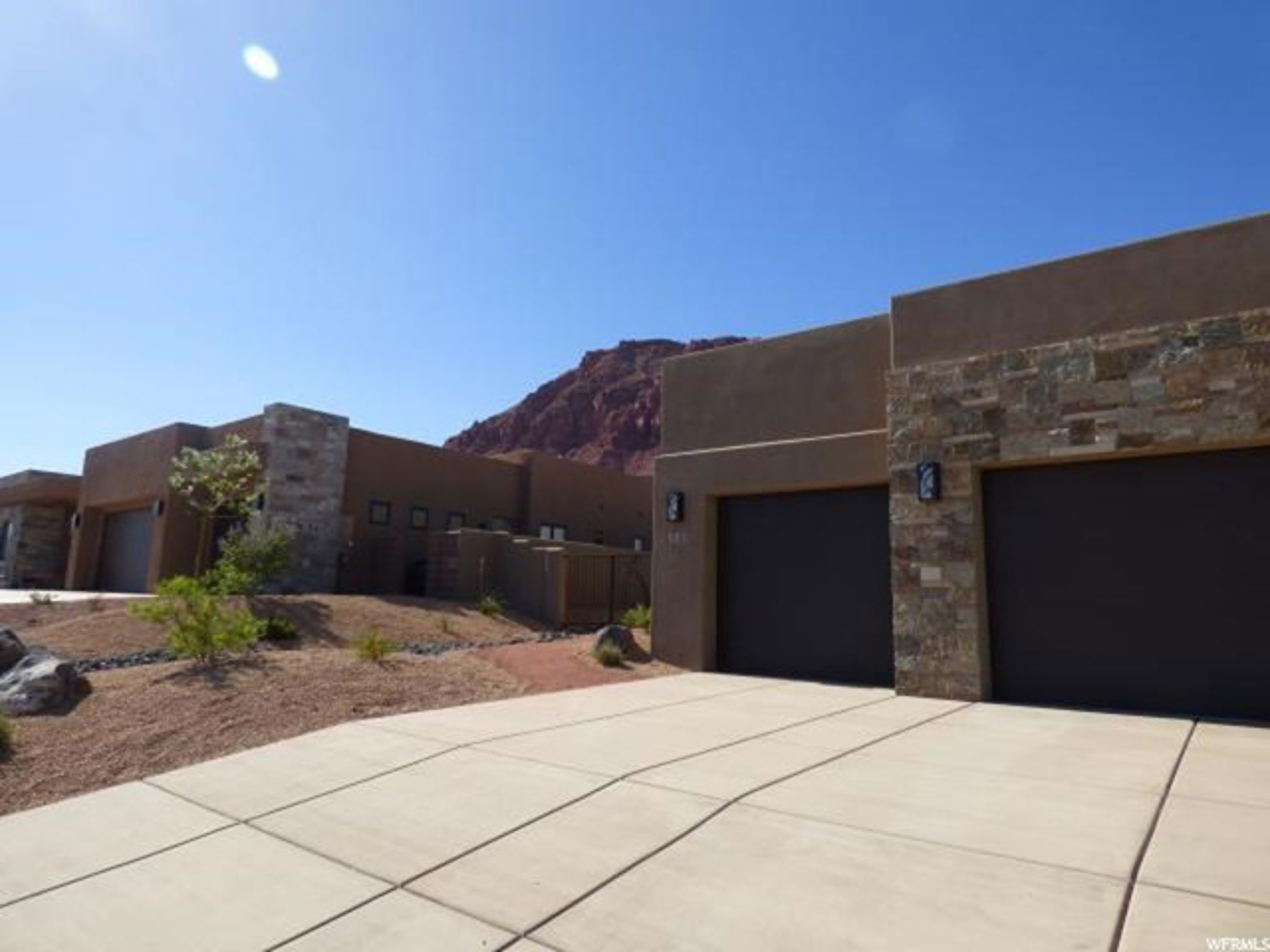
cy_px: 476
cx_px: 635
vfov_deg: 66.0
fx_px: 734
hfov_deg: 81.7
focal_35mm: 20
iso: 100
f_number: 2.8
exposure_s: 1/1600
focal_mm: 3.58
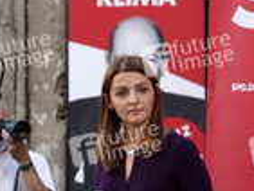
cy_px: 191
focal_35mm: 230
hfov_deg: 8.5
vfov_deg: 6.4
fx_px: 1689
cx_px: 320
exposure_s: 1/250
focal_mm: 75
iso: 640
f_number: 5
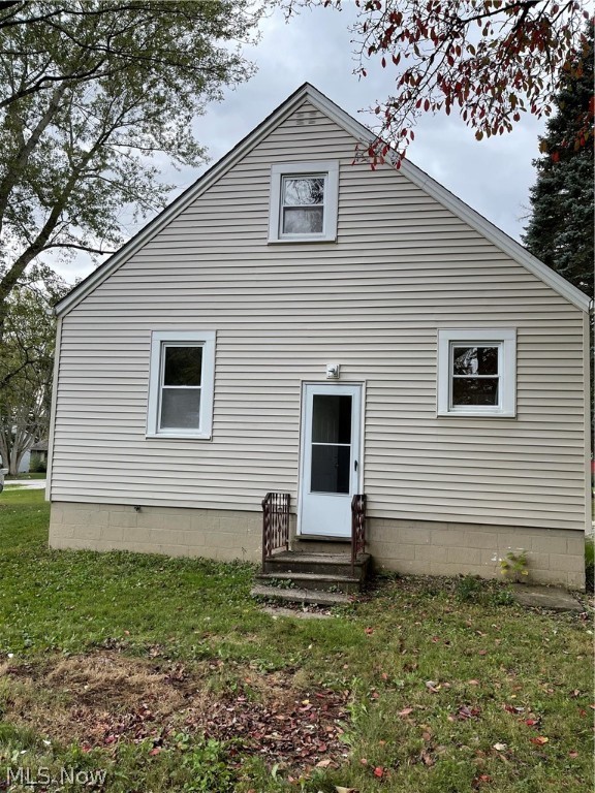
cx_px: 298
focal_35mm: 26
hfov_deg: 53.1
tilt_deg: +5.2
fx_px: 596
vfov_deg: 67.3
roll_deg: -1.6
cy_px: 396
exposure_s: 1/755
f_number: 1.6
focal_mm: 5.1
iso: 32
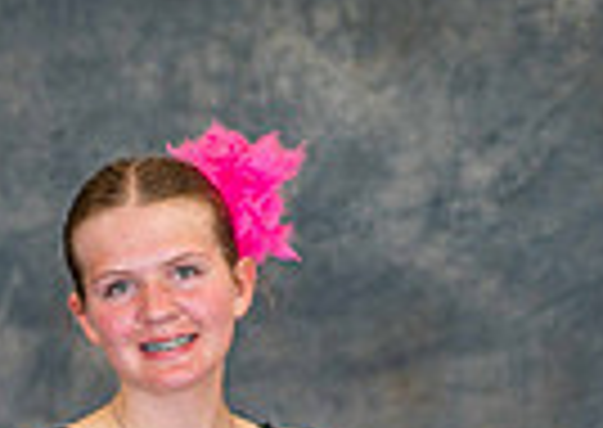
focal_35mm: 408
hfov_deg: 4.9
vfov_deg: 3.5
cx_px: 31
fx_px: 6970
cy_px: 871
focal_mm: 85
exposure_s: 1/250
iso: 400
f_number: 1.4
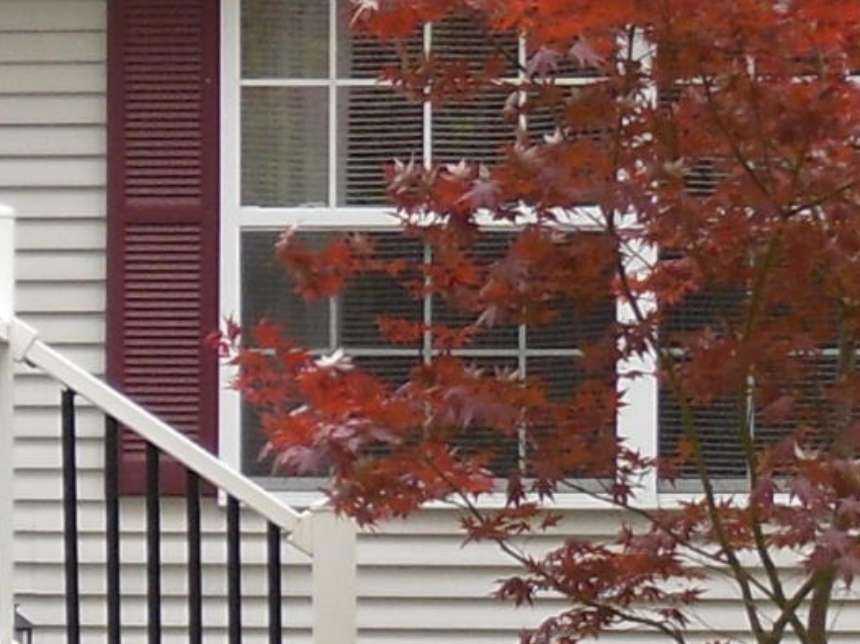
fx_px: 4818
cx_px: -680
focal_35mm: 194
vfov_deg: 7.6
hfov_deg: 9.7
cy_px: 554
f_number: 2.8
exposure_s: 1/117
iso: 80
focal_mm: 6
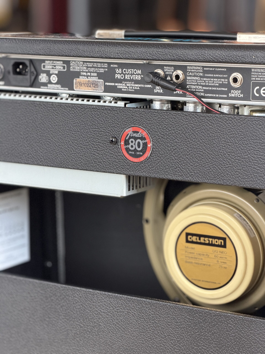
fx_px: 1021
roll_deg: -0.7
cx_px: 132
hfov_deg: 14.8
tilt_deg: -9.9
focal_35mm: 100
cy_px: 177
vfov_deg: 19.6
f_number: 2.8
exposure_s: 1/112
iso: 400
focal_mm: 16.89
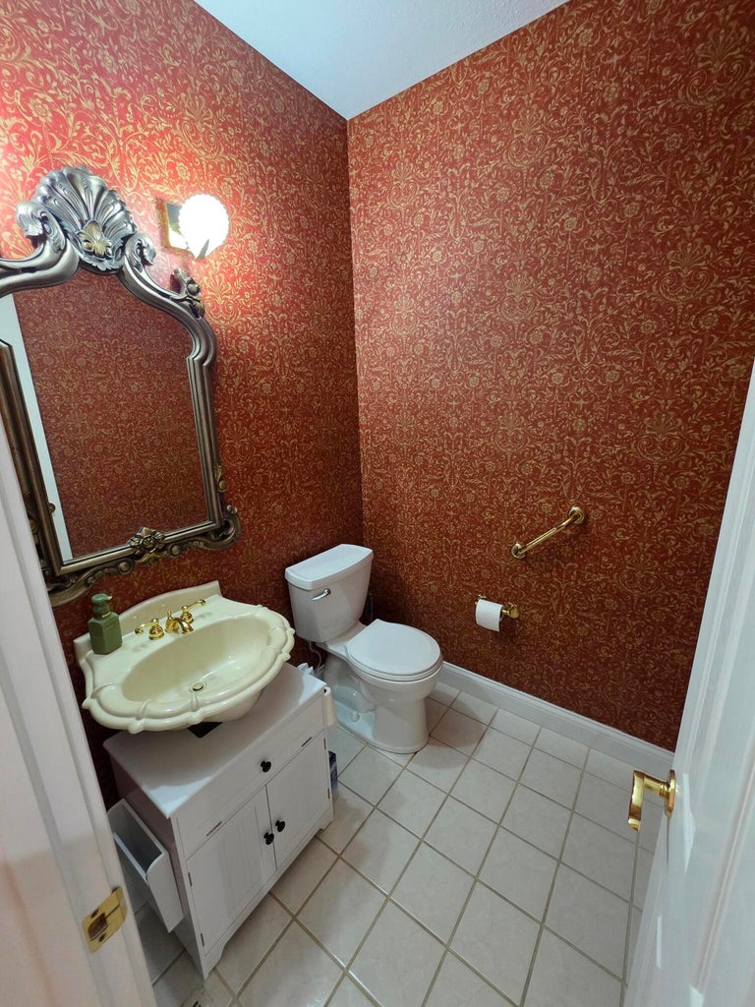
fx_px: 378
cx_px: 378
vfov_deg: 106.2
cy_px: 504
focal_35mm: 13
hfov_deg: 89.9
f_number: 1.9
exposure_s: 1/60
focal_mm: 2.2
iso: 500
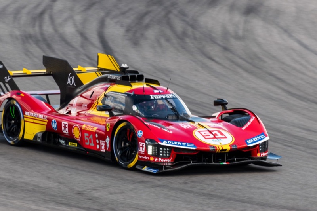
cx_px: 158
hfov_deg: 2.8
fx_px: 6602
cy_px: 106
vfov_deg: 1.8
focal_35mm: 750
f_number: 7.1
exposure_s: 1/250
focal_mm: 500
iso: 200
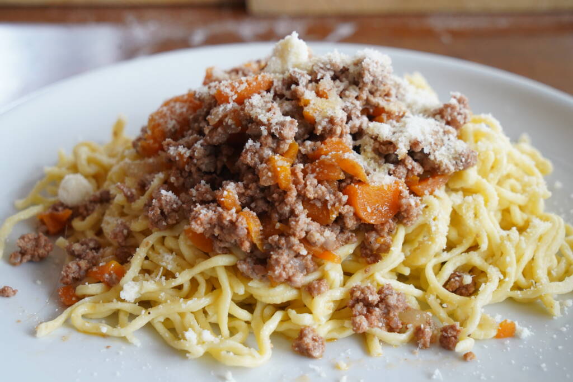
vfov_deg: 22.3
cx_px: 286
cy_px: 191
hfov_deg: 32.9
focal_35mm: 61
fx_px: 971
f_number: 8
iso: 3200
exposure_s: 1/50
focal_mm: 61
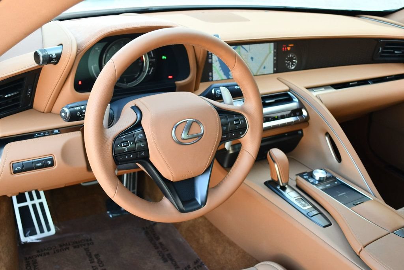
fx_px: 449
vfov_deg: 33.4
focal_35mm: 40
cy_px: 135
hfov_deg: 48.4
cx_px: 202
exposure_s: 1/200
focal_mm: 20
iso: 800
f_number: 3.8
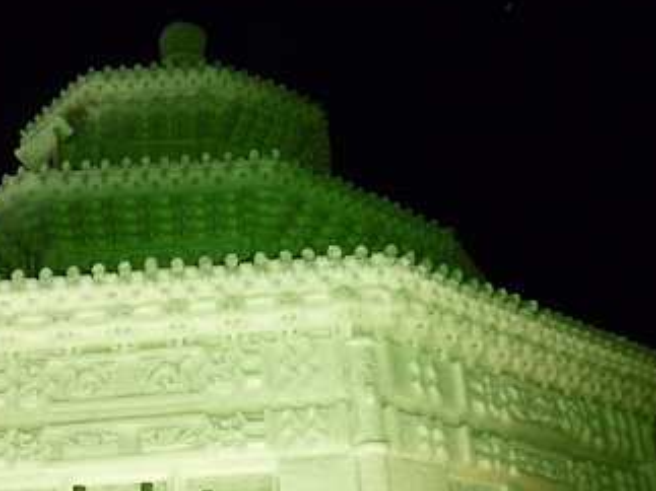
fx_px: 1231
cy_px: 298
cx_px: 232
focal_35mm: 65
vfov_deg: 22.5
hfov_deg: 29.7
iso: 200
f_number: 3.6
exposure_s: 1/40
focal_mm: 7.2
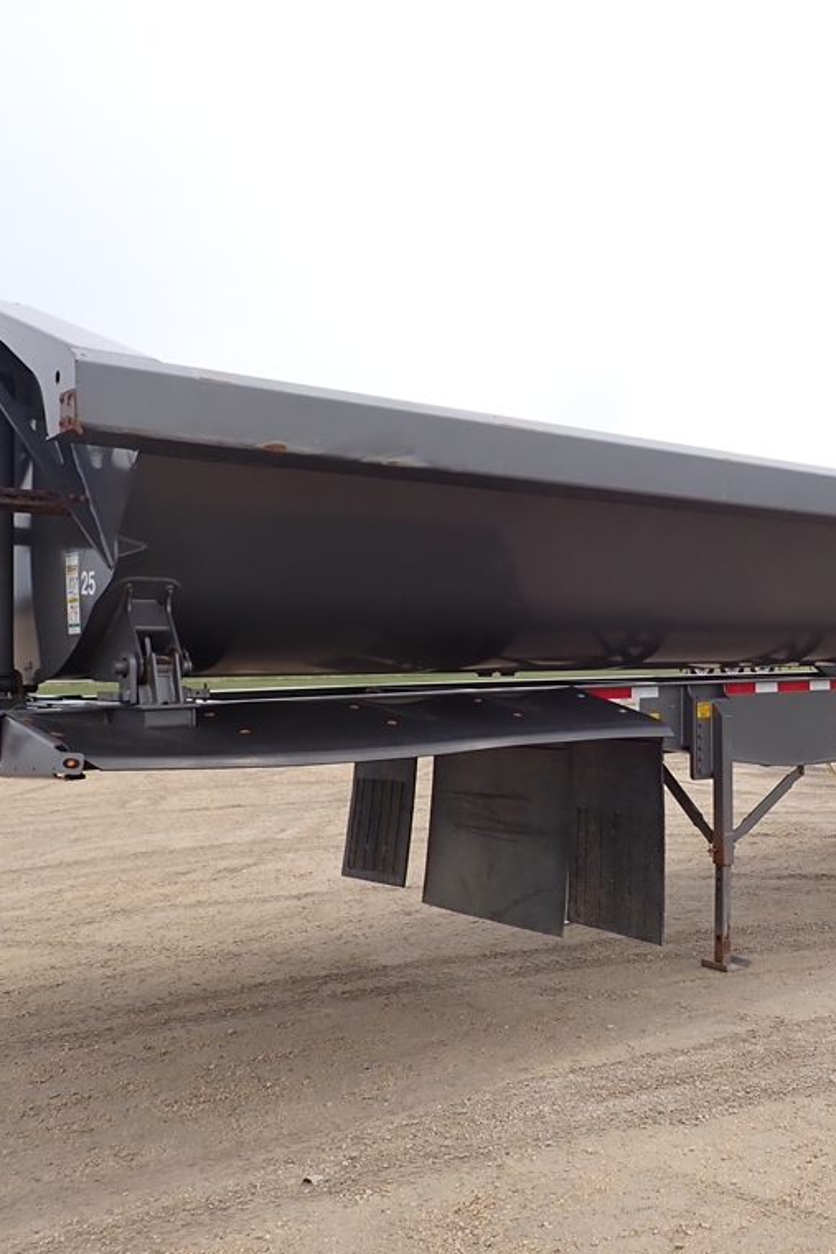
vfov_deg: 54.4
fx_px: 1220
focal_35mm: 35
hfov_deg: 36.9
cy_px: 629
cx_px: 630
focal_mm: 4.5
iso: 100
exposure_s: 1/1000
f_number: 2.8
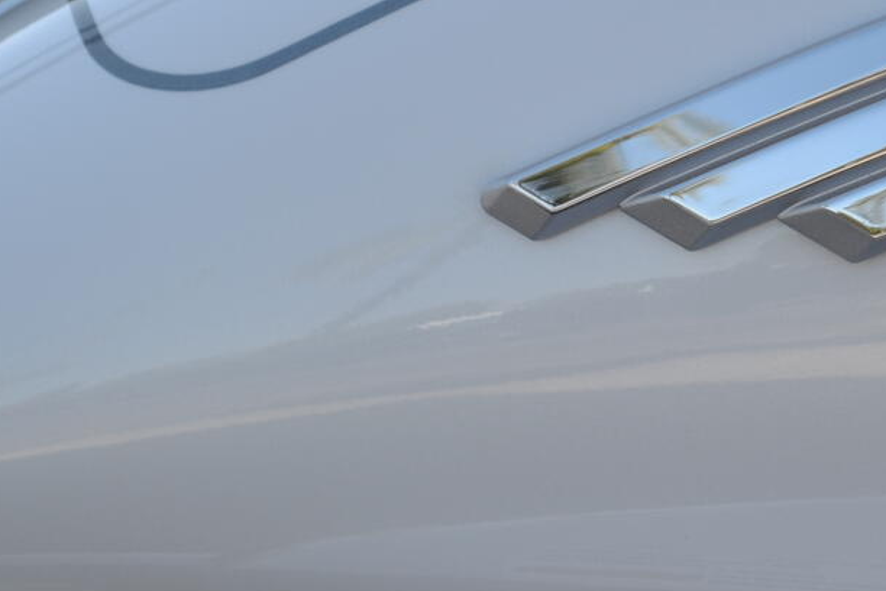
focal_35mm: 221
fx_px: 5430
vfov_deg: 6.2
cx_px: 974
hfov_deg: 9.2
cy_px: 37
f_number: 6.3
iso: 100
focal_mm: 45
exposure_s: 1/160
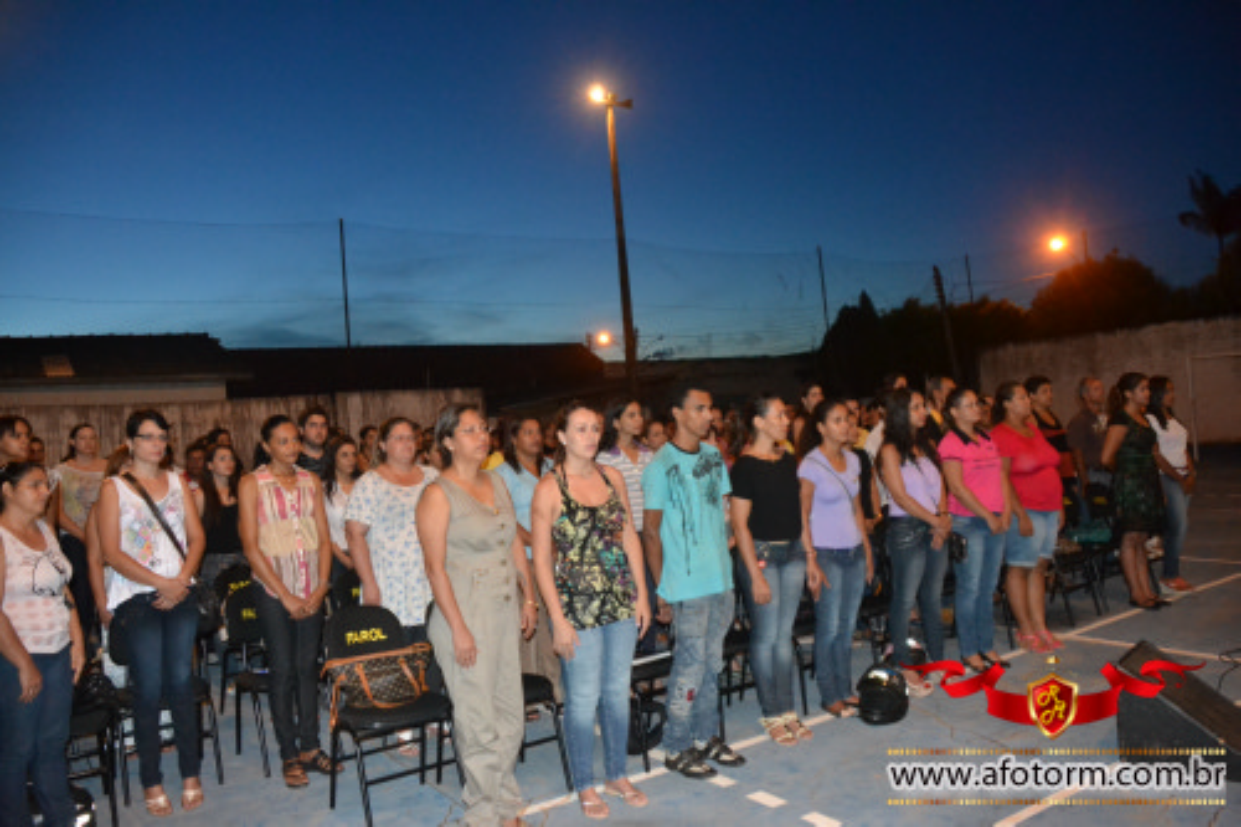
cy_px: 414
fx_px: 1034
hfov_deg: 61.9
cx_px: 620
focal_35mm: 30
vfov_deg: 43.6
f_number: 3.5
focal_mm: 20
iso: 3200
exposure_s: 1/60
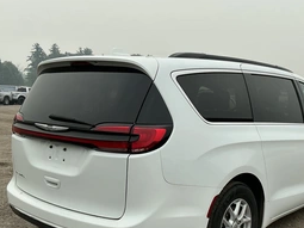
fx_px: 386
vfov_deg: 32.6
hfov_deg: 42.7
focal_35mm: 44
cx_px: 185
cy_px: 148
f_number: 1.8
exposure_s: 1/1490
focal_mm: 3
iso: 25
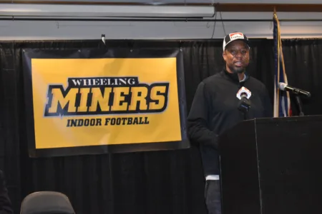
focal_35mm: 82
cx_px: 161
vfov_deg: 16.6
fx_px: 738
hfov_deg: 24.6
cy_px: 107
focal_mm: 55
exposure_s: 1/60
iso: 6400
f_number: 5.6
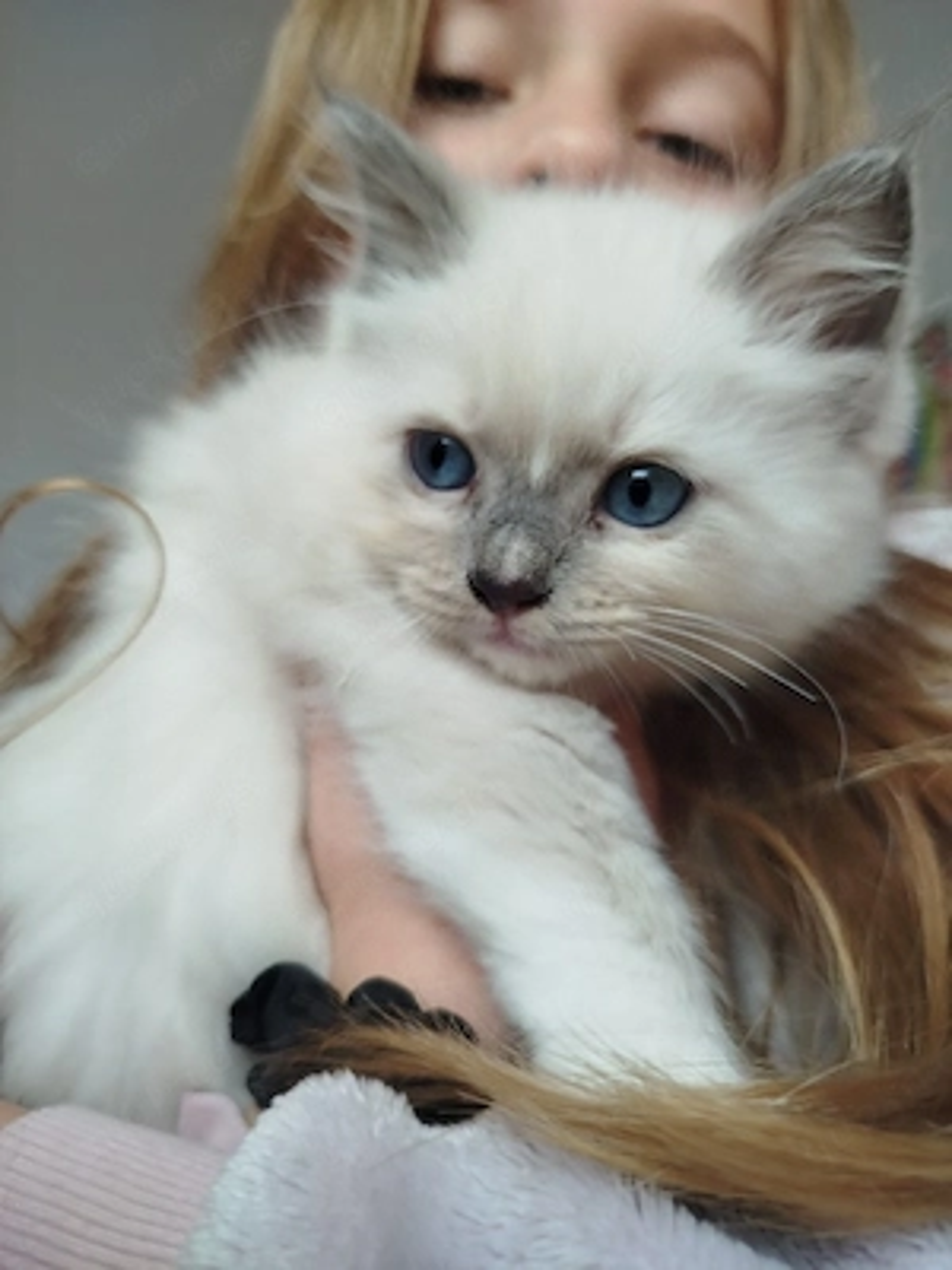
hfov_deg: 56.8
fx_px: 880
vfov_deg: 71.6
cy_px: 635
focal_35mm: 24
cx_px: 476
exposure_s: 1/100
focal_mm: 5.31
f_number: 1.7
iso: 100
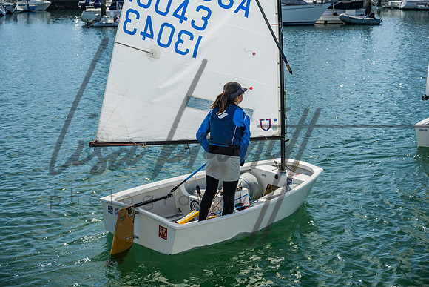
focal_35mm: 61
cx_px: 214
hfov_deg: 32.9
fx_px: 727
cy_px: 144
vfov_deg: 22.3
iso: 100
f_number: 6
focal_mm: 61
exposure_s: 1/320
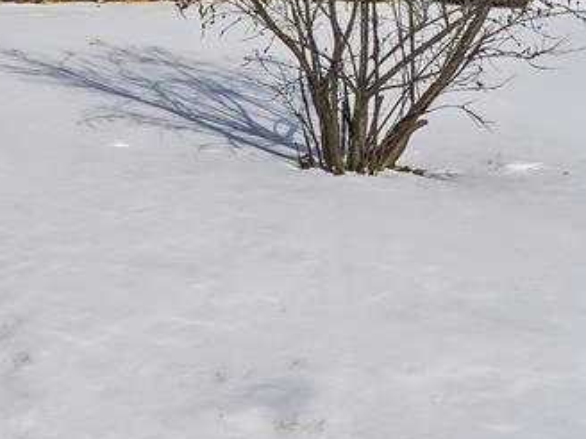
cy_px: -42
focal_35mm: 57
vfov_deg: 24.0
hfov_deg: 28.6
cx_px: -143
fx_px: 965
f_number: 8
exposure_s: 1/4000
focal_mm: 19
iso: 100
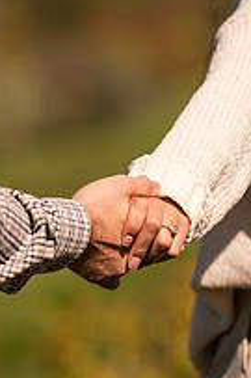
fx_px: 4641
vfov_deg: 4.7
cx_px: 143
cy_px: 235
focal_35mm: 443
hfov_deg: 3.1
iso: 100
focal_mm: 200
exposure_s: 1/4000
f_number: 3.2
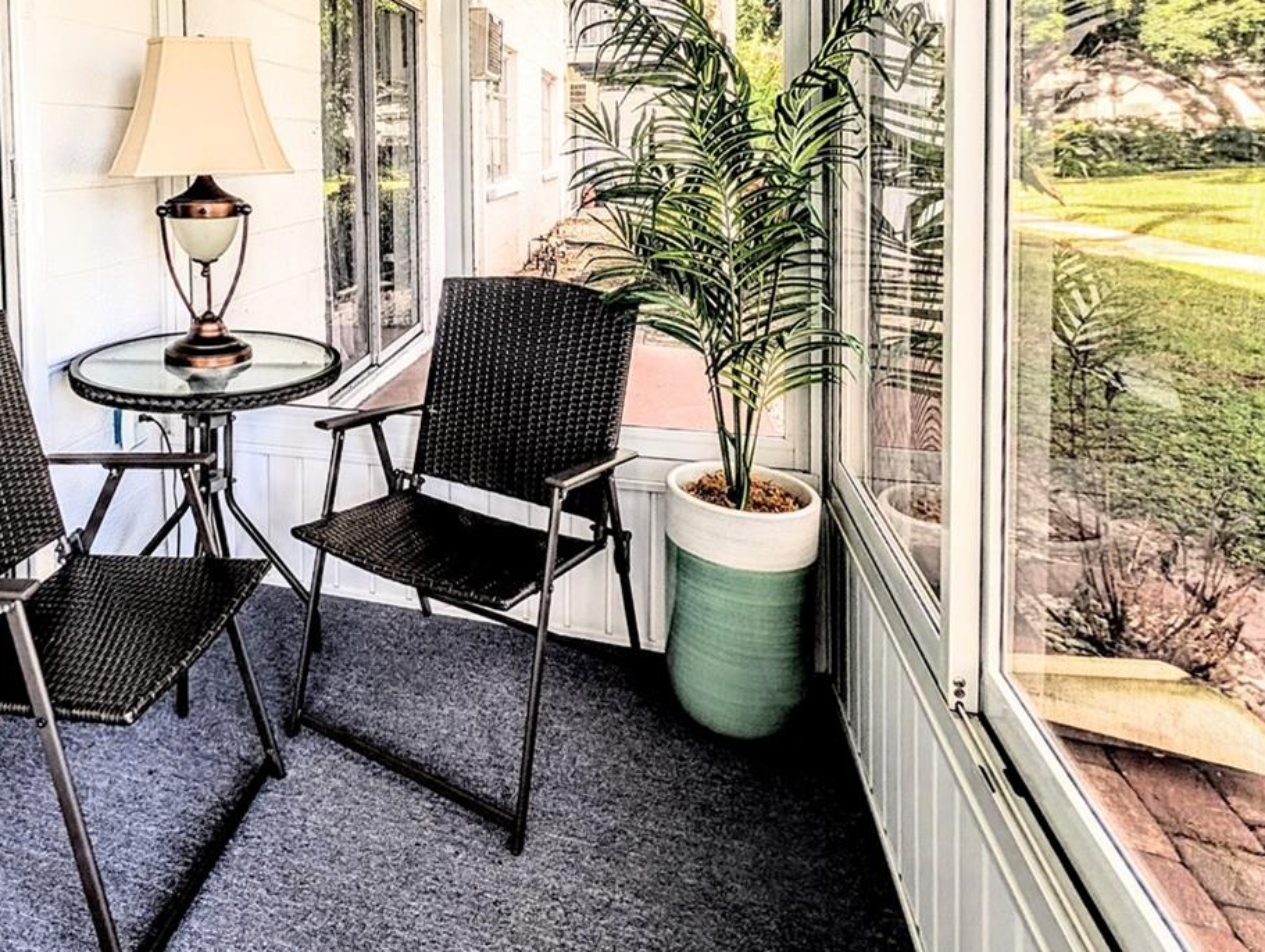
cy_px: 180
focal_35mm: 21
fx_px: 769
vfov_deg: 58.3
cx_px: 376
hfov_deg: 75.2
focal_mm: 2.02
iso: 49
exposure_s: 1/115
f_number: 1.7
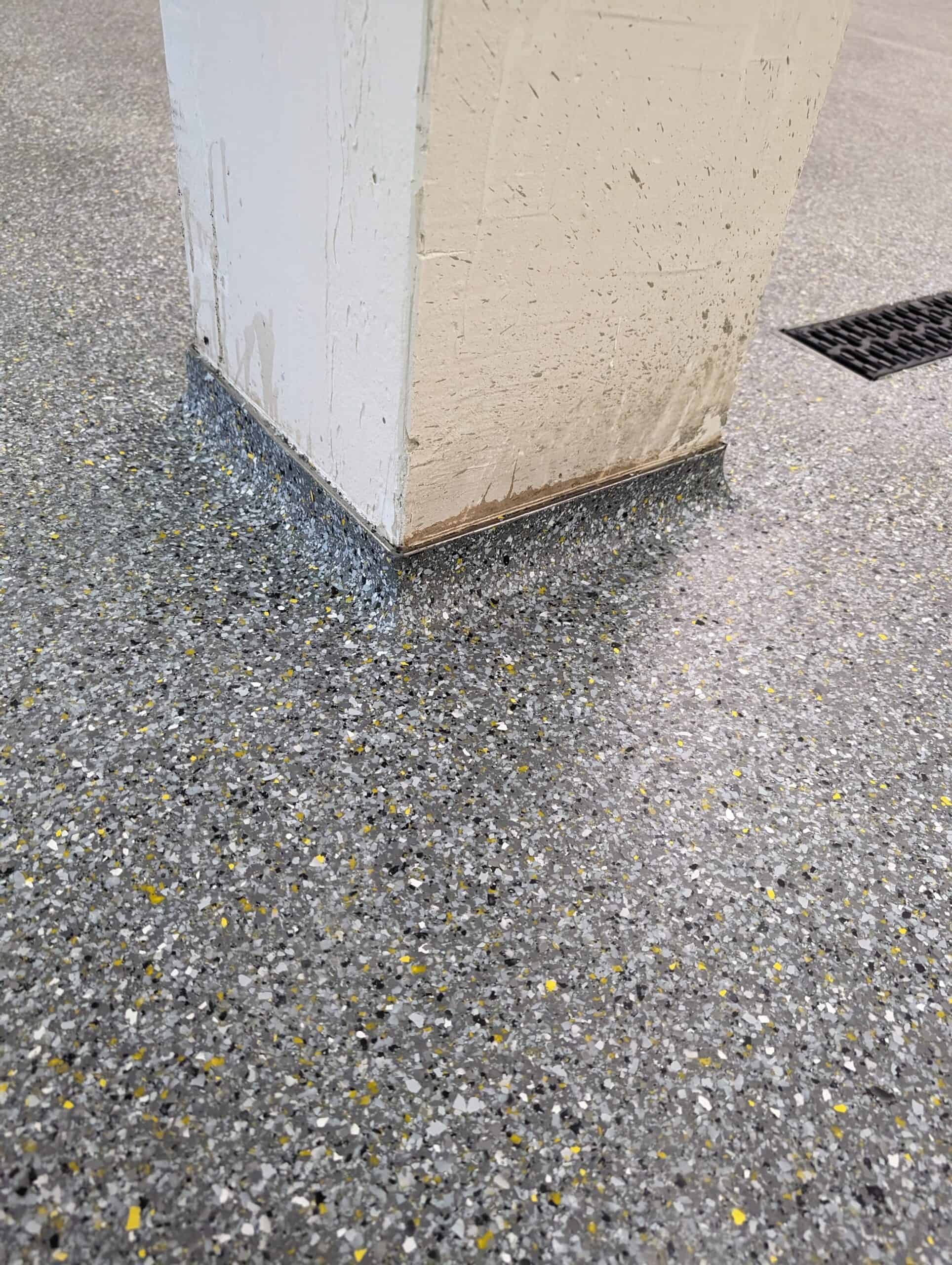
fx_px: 878
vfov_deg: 71.5
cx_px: 476
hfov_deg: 56.9
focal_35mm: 24
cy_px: 632
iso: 817
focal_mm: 6.9
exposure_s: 1/100
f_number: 1.68
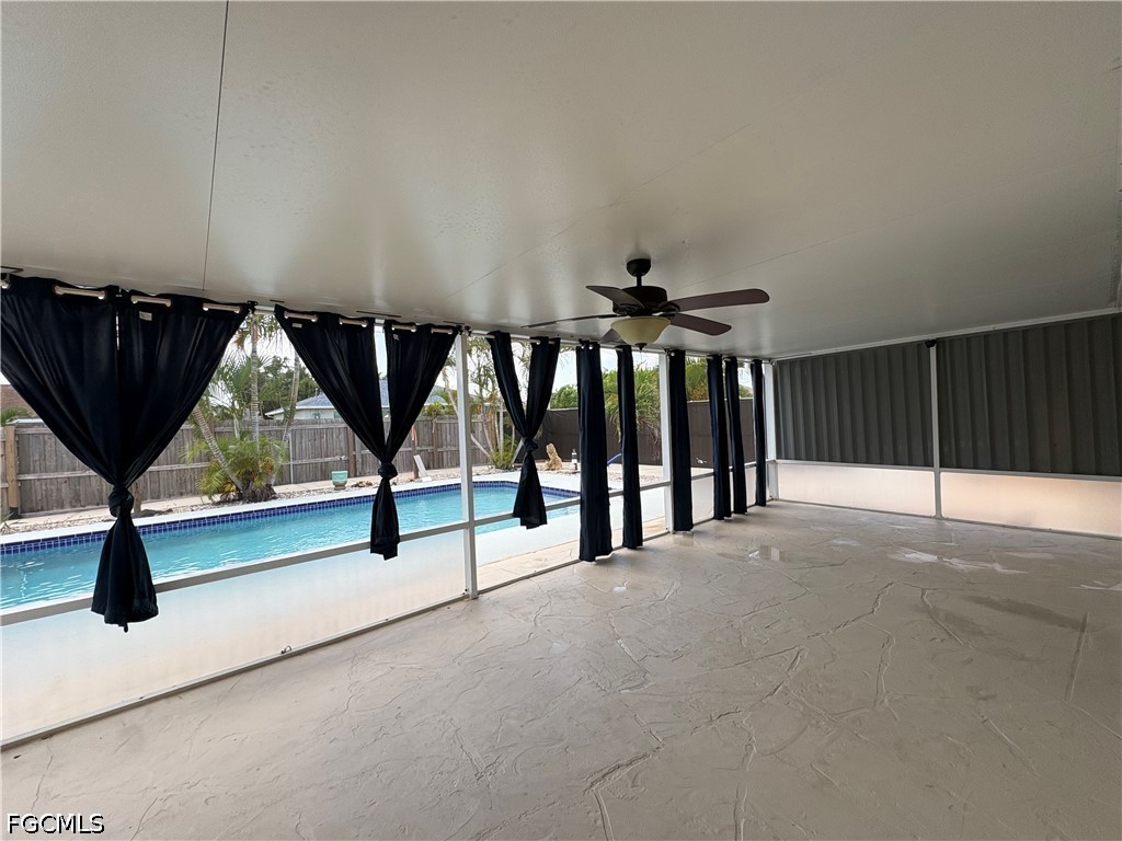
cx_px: 561
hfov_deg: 102.1
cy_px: 420
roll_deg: +2.1
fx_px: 454
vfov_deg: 85.7
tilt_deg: -0.6
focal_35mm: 14
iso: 50
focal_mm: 2.22
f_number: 2.2
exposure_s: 1/332
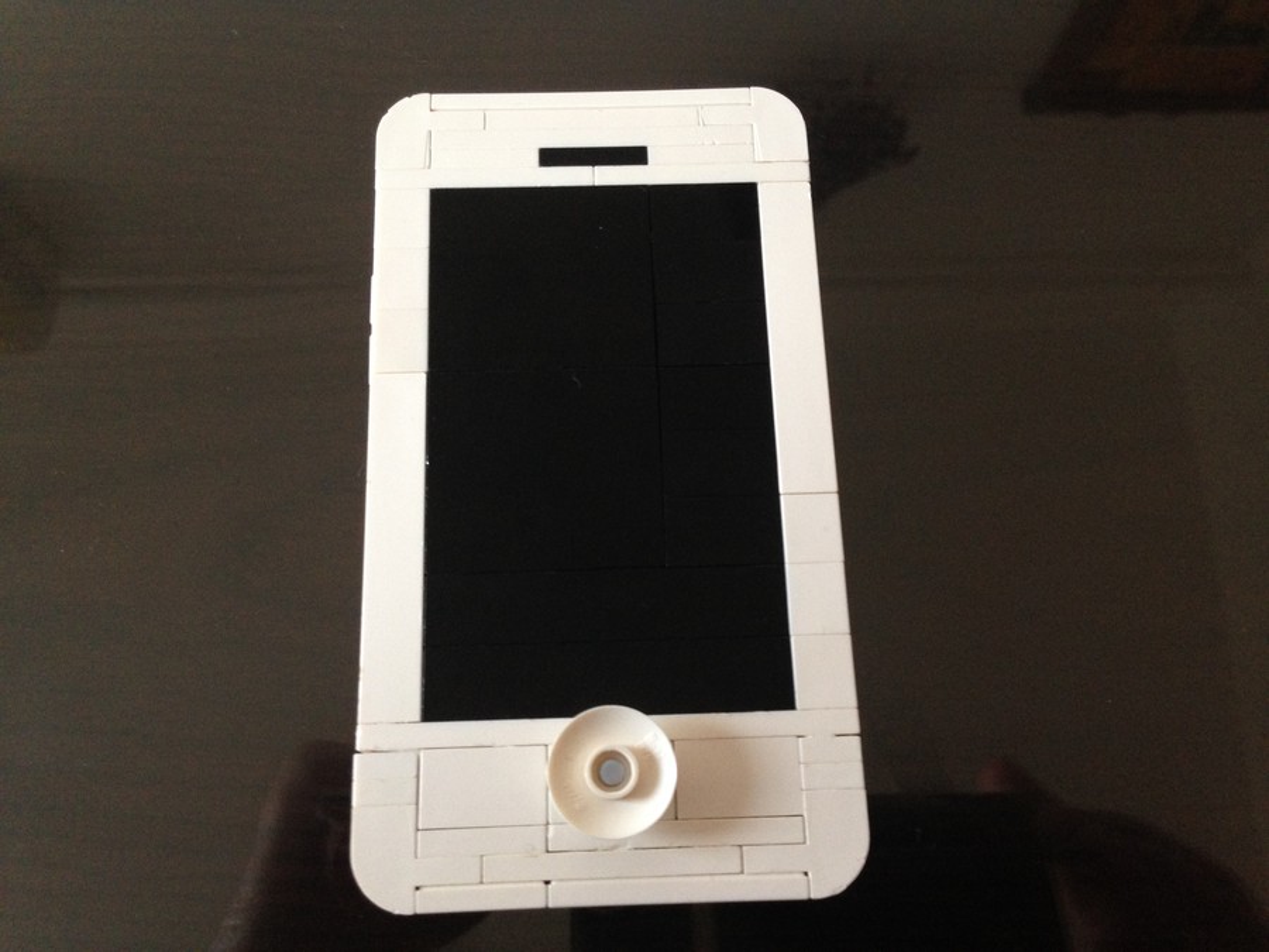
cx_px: 634
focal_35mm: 33
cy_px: 476
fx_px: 1210
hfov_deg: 55.4
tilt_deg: -72.5
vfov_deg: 42.9
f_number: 2.4
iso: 200
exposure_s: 1/20
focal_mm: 4.12
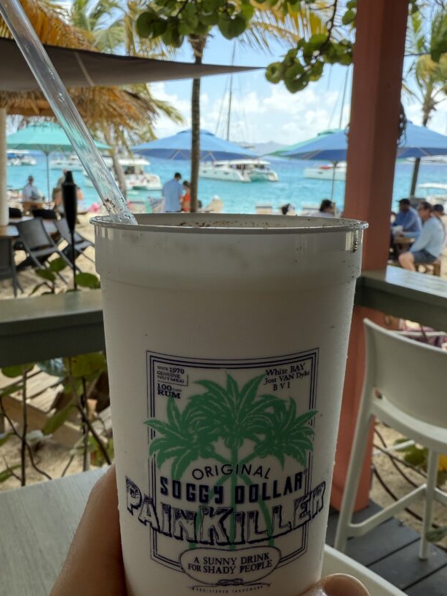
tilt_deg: -9.0
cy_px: 290
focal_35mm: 30
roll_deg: -1.5
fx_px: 517
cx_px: 229
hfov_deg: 46.8
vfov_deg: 60.0
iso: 50
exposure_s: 1/294
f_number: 2.2
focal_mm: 2.22
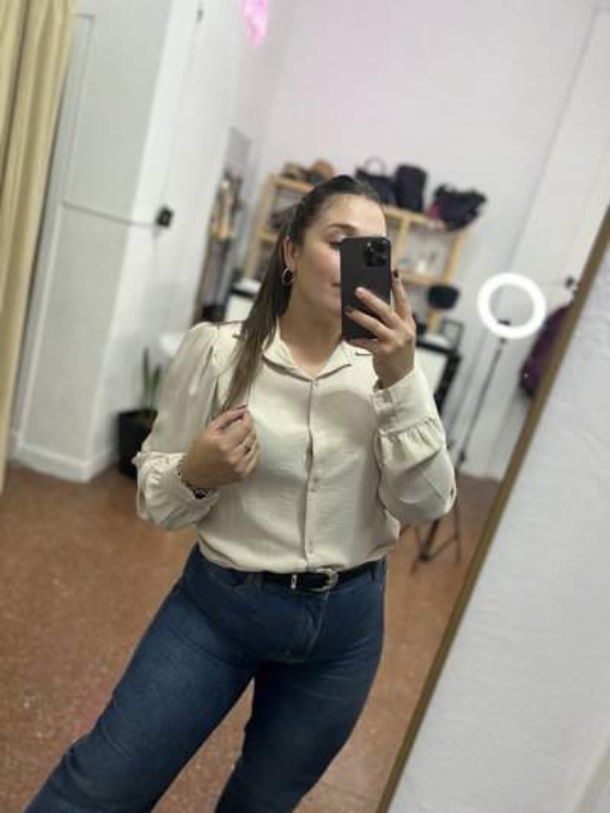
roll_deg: -15.5
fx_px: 611
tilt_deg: -14.9
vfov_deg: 67.3
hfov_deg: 53.1
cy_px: 406
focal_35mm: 26
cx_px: 305
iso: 125
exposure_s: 1/100
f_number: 1.5
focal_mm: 5.7
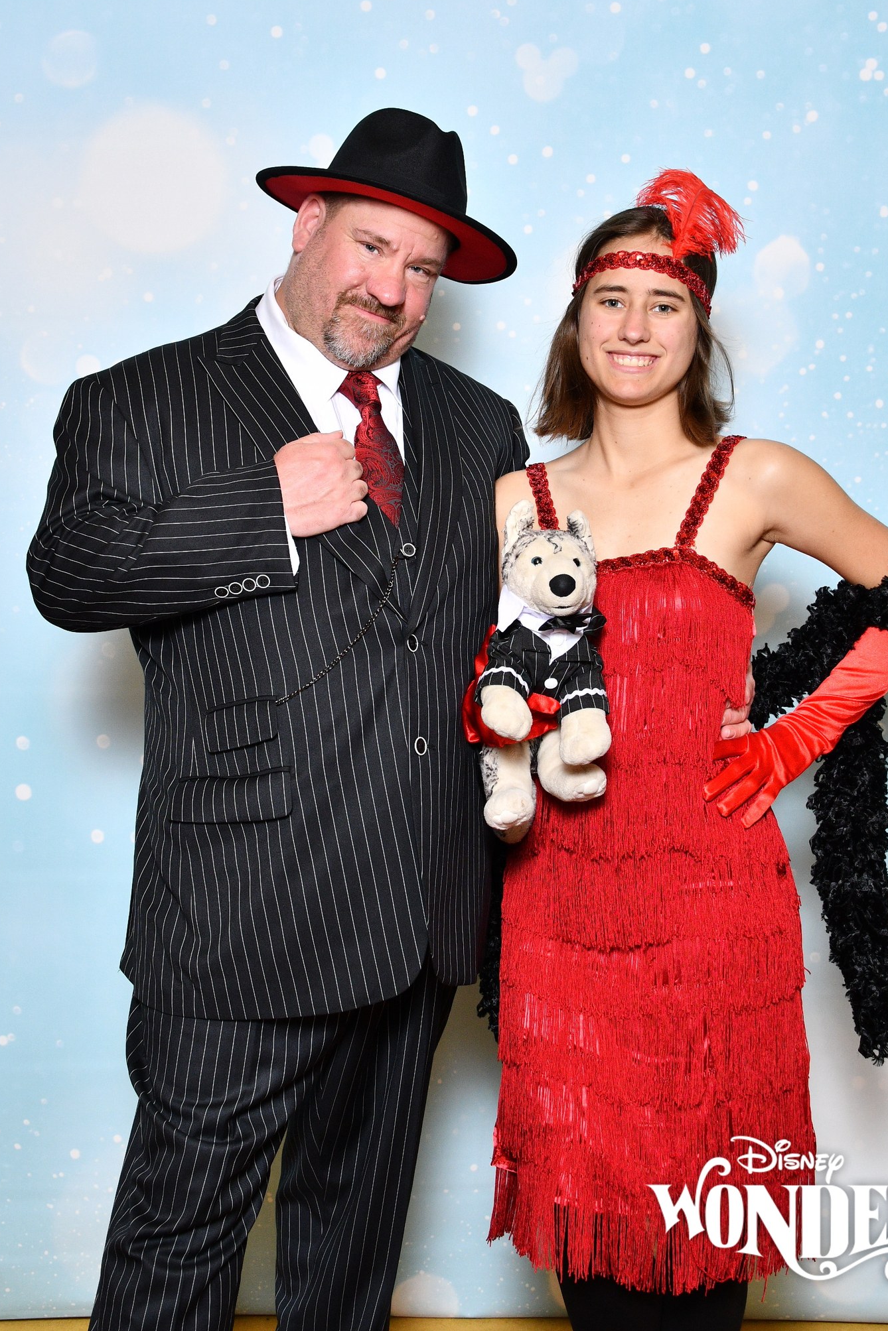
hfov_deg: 22.3
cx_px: 468
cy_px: 553
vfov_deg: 32.8
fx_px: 2257
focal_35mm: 61
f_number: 5.6
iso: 640
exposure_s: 1/125
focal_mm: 34
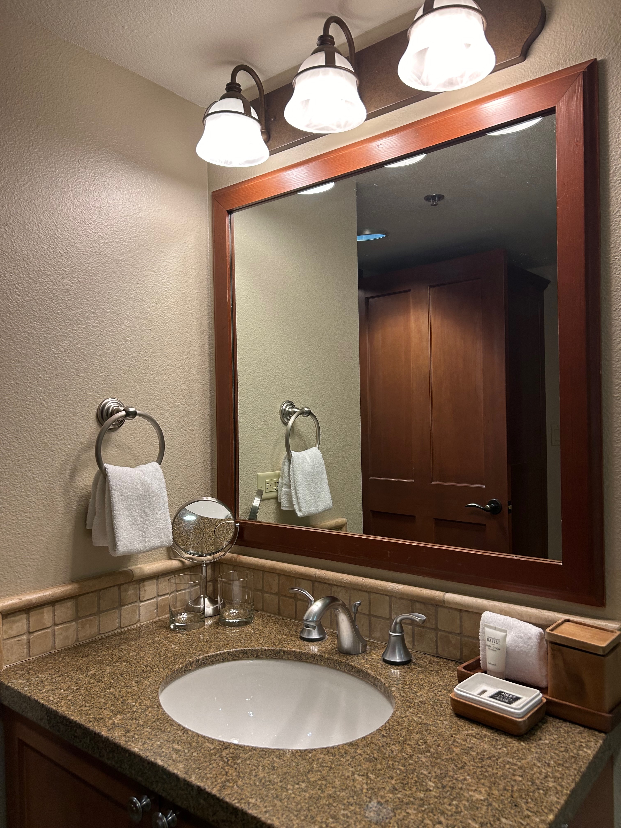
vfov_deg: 67.3
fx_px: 622
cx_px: 310
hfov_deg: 53.1
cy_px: 414
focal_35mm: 26
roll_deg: +0.4
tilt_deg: +1.4
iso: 100
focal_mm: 5.7
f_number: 1.5
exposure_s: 1/120
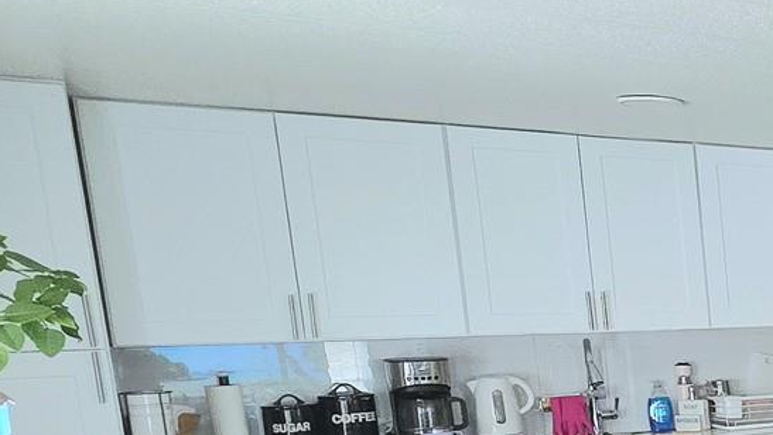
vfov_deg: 21.7
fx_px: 1087
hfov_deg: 24.1
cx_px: 1306
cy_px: 455
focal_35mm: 53
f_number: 1.9
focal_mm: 2.2
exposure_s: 1/60.2
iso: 500
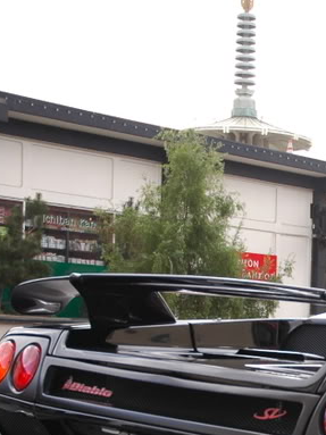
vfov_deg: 20.1
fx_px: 1210
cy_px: 375
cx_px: 424
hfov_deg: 14.7
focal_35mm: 96
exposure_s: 1/500
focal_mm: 25
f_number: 4
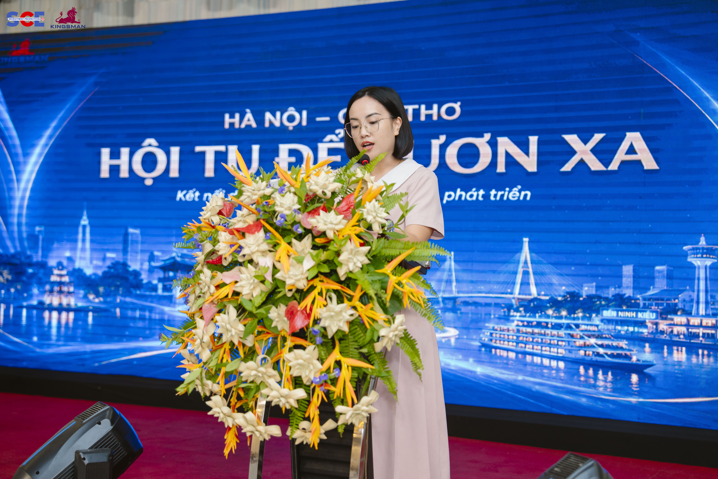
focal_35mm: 57
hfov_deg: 35.1
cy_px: 240
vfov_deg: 23.8
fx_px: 1137
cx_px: 359
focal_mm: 57
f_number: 2.8
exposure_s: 1/200
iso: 1000
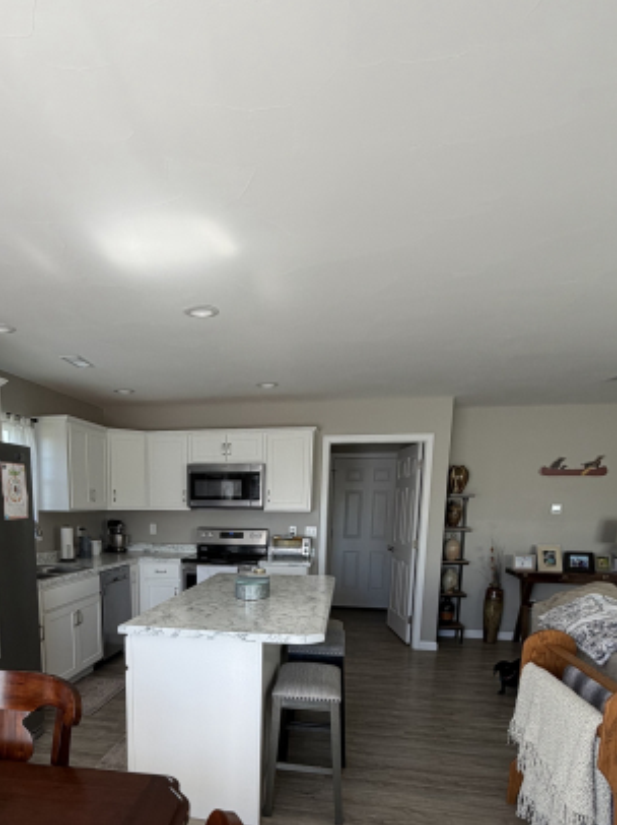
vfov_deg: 70.0
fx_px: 547
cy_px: 598
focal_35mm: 23
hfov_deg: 57.8
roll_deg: +0.0
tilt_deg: -8.8
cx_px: 219
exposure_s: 1/121
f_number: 2.2
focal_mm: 2.22
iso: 80
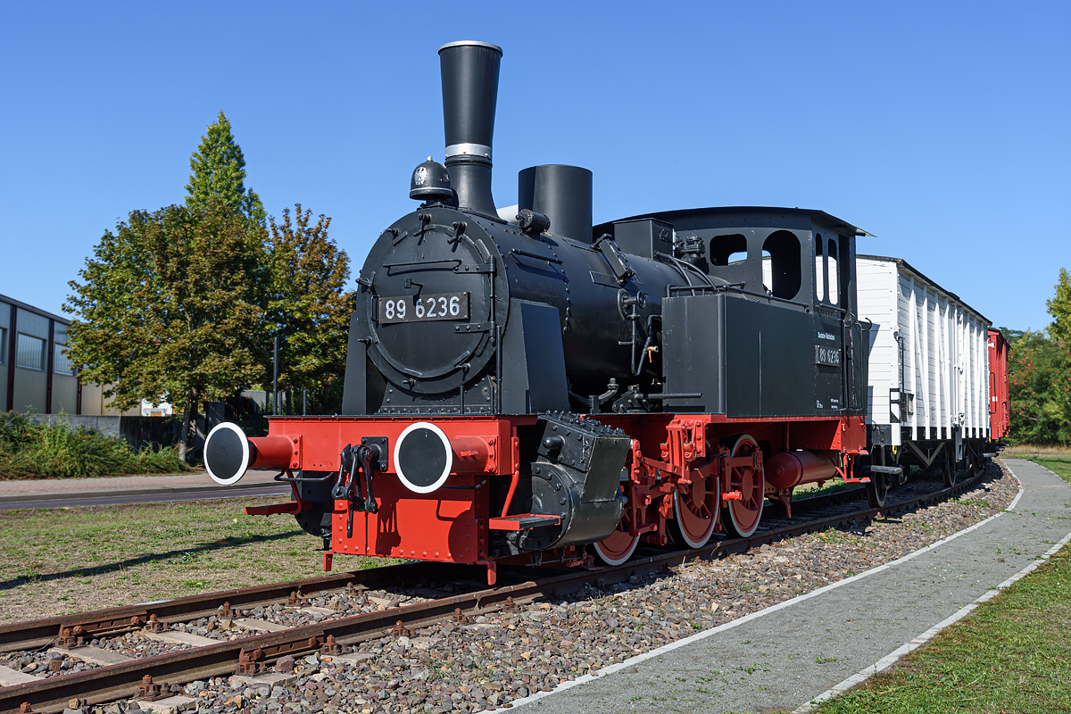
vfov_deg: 35.5
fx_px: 1116
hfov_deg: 51.3
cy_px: 357
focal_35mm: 38
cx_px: 536
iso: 100
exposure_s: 1/500
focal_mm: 25
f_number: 7.1
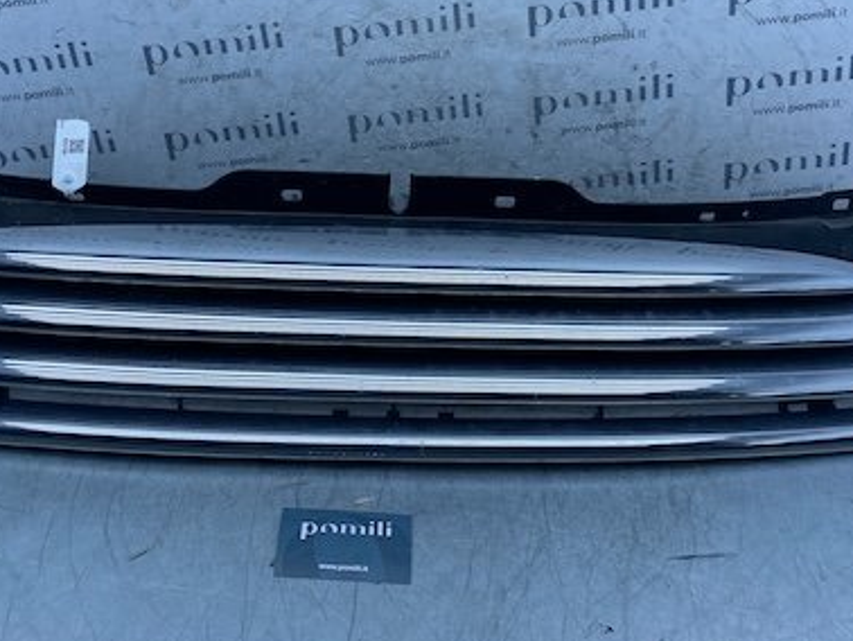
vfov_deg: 32.1
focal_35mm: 44
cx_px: 381
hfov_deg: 42.9
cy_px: 133
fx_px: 1085
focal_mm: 4.25
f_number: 1.8
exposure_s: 1/1232
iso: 32
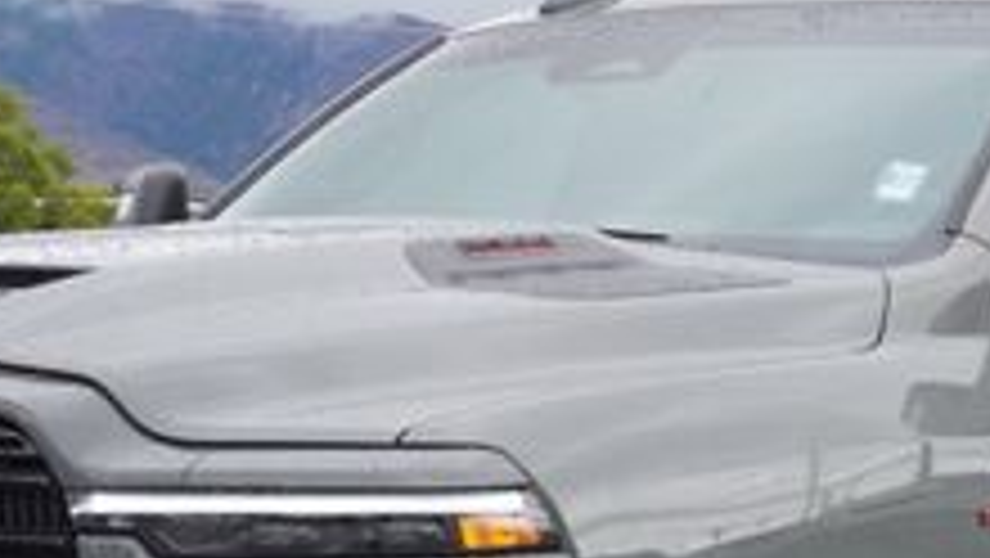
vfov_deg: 8.7
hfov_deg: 15.6
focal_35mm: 137
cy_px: 716
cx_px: 720
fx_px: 3598
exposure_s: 1/125
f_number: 6.3
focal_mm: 30
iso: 100
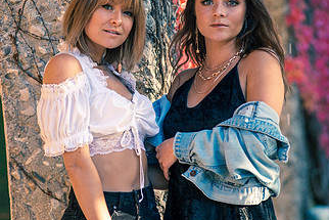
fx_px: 2386
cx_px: 166
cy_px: 78
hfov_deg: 7.9
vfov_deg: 5.3
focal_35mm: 261
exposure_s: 1/200
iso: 100
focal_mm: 145
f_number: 4
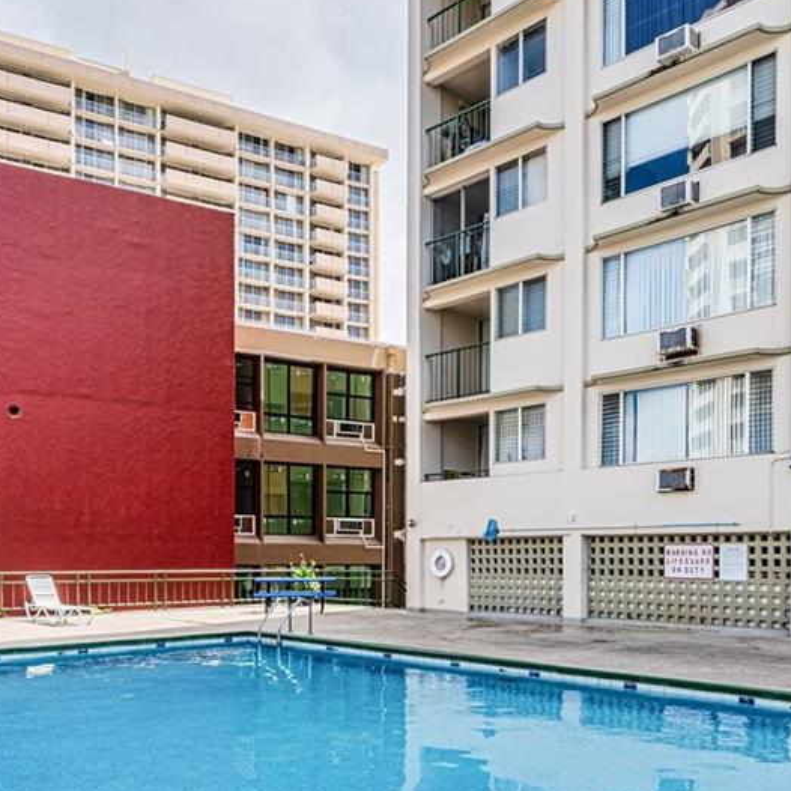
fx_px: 801
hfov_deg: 52.5
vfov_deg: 50.9
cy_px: 565
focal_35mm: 31
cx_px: 374
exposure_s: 1/1250
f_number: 8
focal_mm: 12
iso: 100
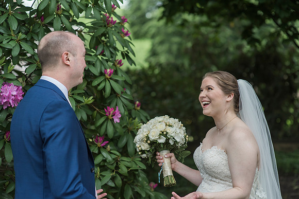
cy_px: 100
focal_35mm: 85
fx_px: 706
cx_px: 150
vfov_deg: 16.1
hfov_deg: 23.9
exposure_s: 1/1600
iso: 800
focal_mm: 85
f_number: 2.8
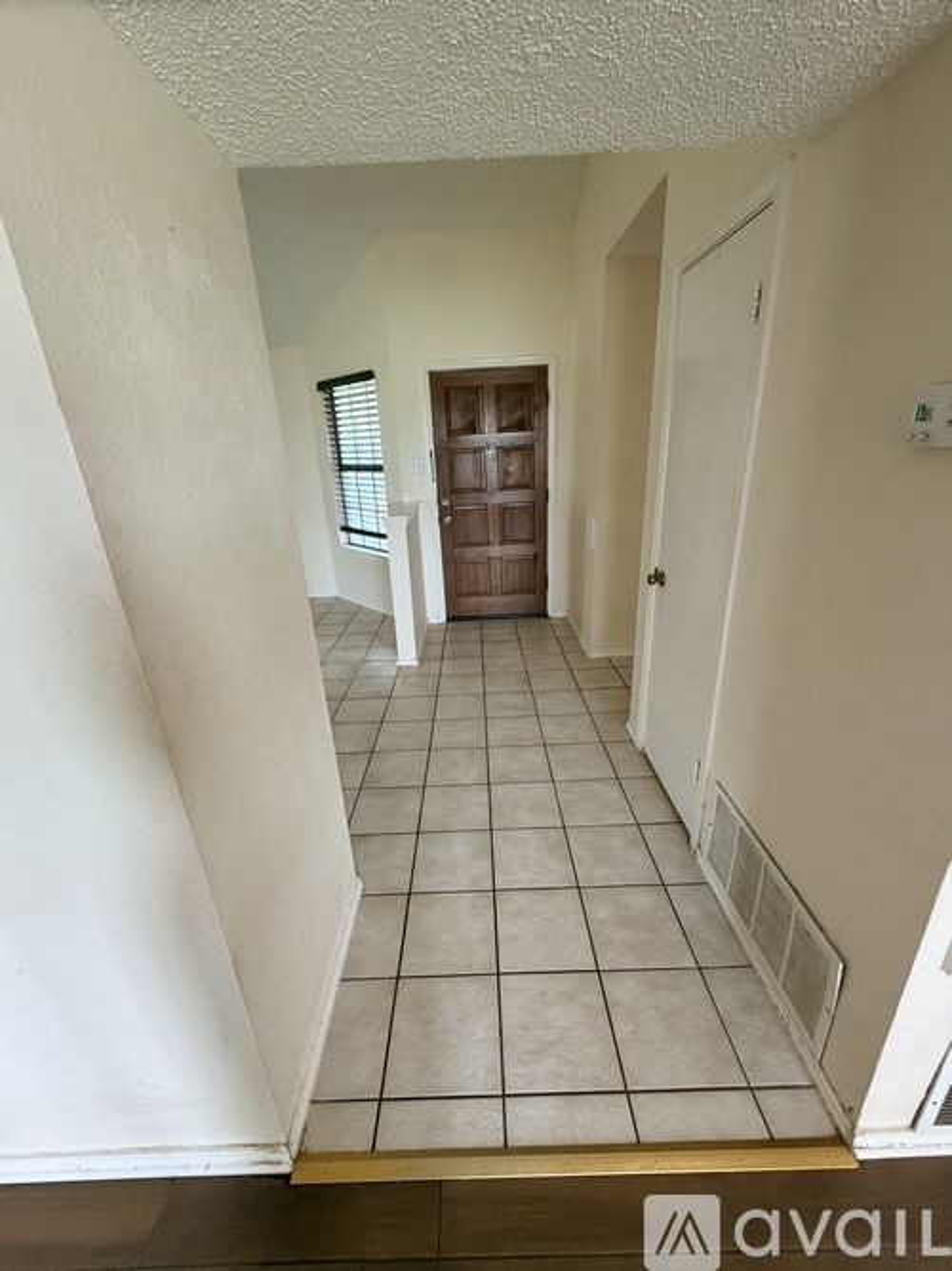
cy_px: 636
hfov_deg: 85.7
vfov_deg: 102.1
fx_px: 514
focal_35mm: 14
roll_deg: +3.0
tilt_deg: -19.9
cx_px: 476
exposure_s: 1/69
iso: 320
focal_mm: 2.22
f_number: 2.2
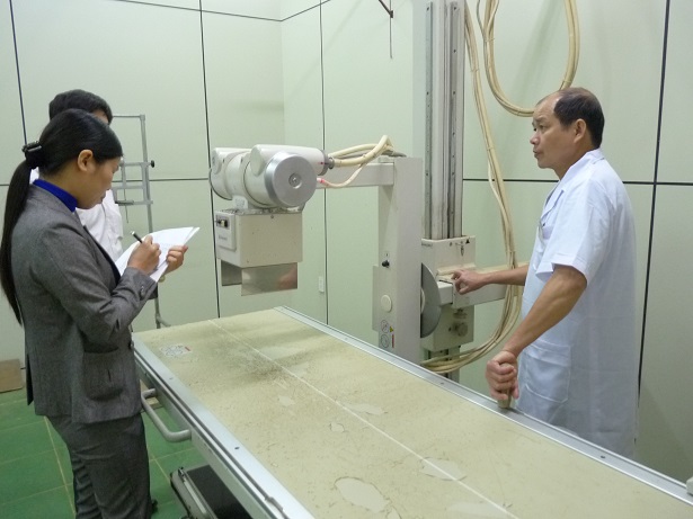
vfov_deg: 51.3
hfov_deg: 65.3
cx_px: 346
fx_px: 540
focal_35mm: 27
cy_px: 260
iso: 400
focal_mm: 4.8
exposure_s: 1/15
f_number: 2.8
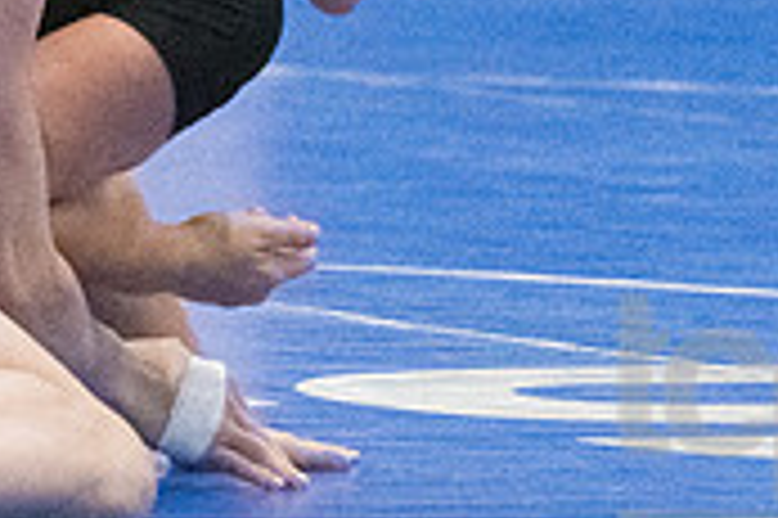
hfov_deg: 2.4
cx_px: 117
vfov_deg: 1.6
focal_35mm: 877
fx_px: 18935
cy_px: -176
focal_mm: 175
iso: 10000
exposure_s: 1/1600
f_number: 4.5
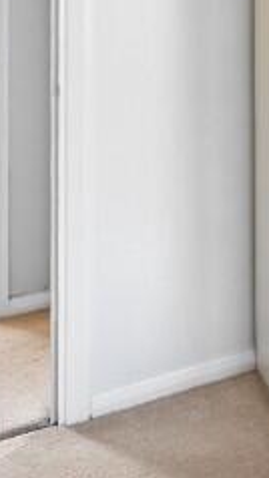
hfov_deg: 9.6
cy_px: -87
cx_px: 944
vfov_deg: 29.1
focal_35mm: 63
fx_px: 798
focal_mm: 14
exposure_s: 1/2.5
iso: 400
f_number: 8
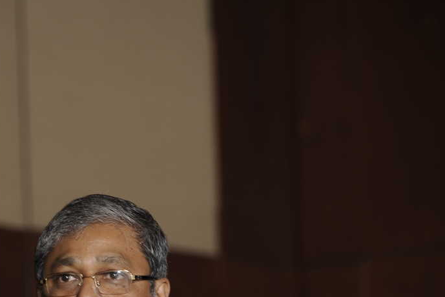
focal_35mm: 426
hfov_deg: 4.8
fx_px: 5264
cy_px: 258
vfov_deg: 3.2
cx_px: 124
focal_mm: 230
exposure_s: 1/40
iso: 500
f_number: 6.3
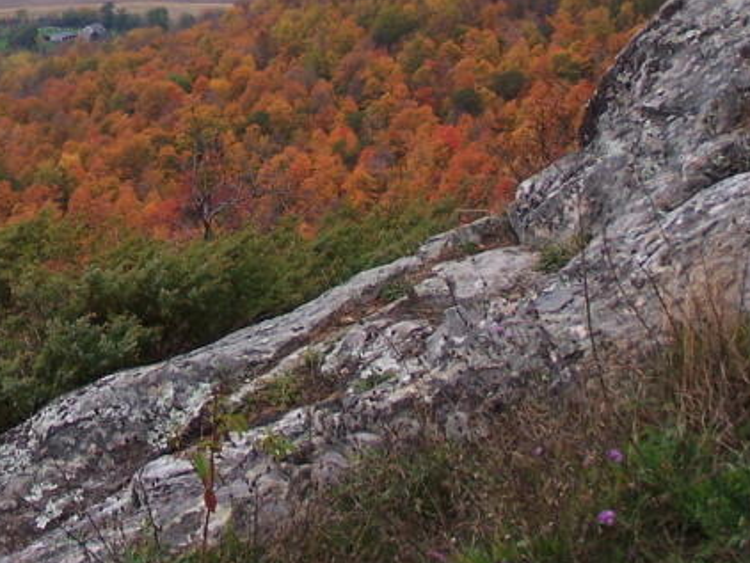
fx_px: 3100
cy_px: -114
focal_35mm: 143
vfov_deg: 10.2
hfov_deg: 13.7
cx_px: 76
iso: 80
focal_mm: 9.8
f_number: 3.1
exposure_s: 1/500
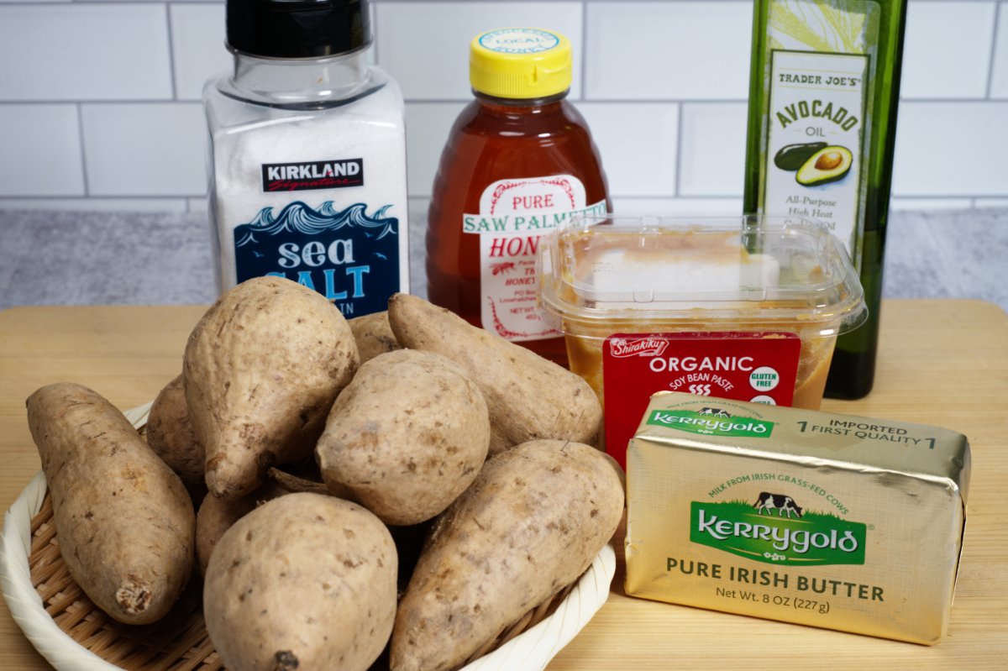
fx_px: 1763
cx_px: 504
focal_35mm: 63
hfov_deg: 31.9
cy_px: 336
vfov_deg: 21.6
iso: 200
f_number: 11
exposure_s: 1/50
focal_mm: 63
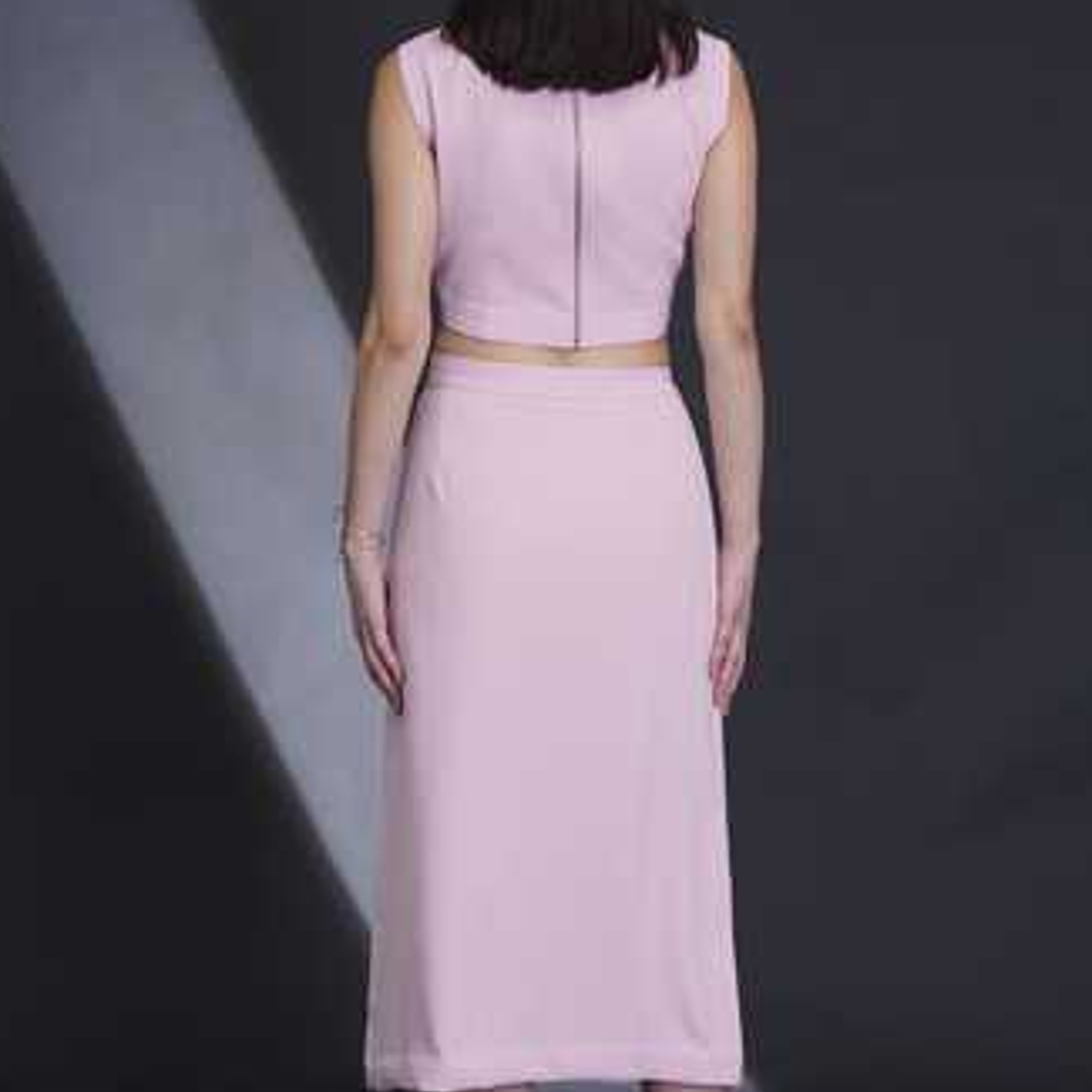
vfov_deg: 18.1
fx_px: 3426
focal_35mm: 96
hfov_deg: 18.1
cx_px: 571
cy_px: 576
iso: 250
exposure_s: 1/80
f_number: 3.2
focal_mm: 70
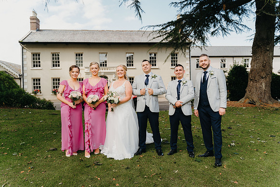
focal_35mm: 28
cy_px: 94
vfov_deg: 46.4
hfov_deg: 65.5
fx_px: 218
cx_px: 140
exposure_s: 1/500
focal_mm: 28
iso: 125
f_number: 2.8
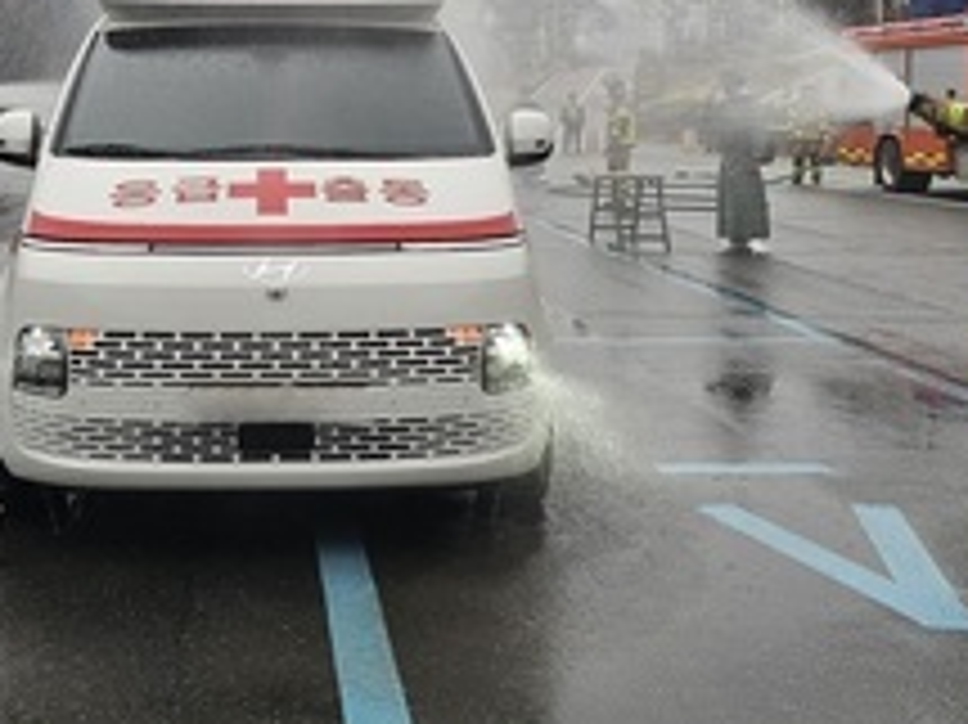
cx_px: 351
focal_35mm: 60
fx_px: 1677
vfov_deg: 23.8
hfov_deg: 32.0
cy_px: 81
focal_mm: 6.3
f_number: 1.7
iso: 12
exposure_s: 1/120
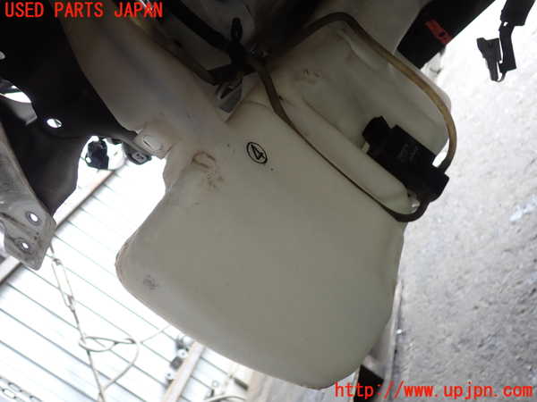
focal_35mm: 30
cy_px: 201
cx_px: 268
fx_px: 465
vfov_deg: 46.8
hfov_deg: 60.0
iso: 160
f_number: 2.3
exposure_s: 1/60
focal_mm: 5.4
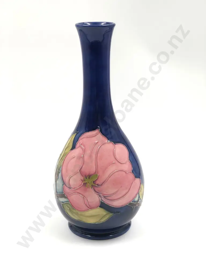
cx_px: 103
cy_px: 138
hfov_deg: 25.7
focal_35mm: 57
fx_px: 452
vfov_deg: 33.8
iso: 25
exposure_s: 1/100
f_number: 2.8
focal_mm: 6.6
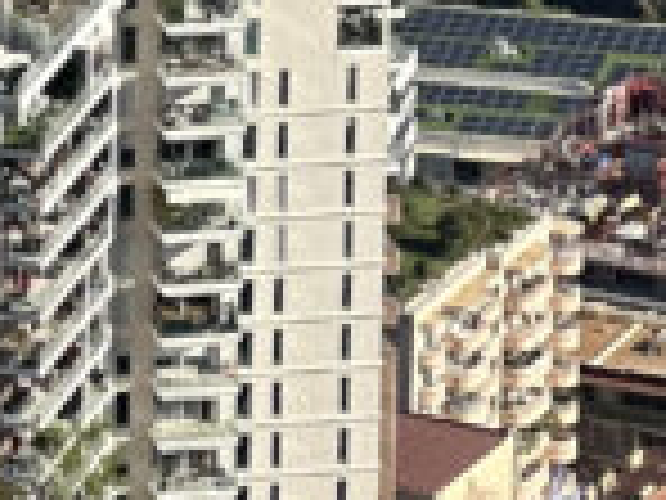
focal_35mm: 533
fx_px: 10255
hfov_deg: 3.7
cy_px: -775
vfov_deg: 2.8
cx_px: -90
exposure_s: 1/501
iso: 32
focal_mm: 9
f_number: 2.8
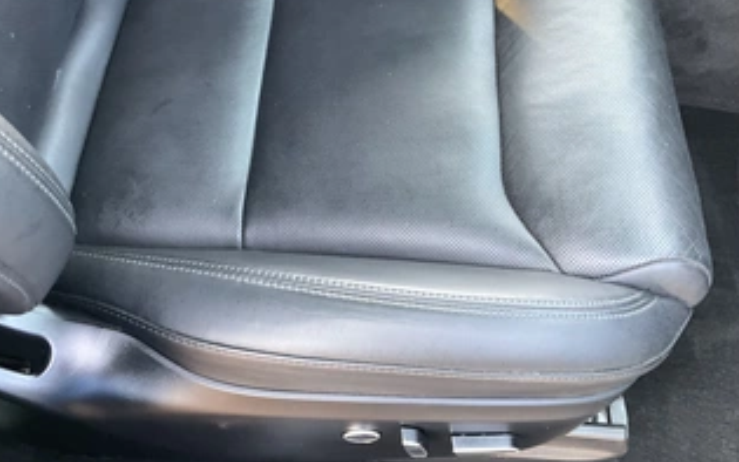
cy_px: 185
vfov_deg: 32.7
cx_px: 340
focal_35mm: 39
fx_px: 786
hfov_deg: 50.3
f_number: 1.8
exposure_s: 1/60
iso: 160
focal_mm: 3
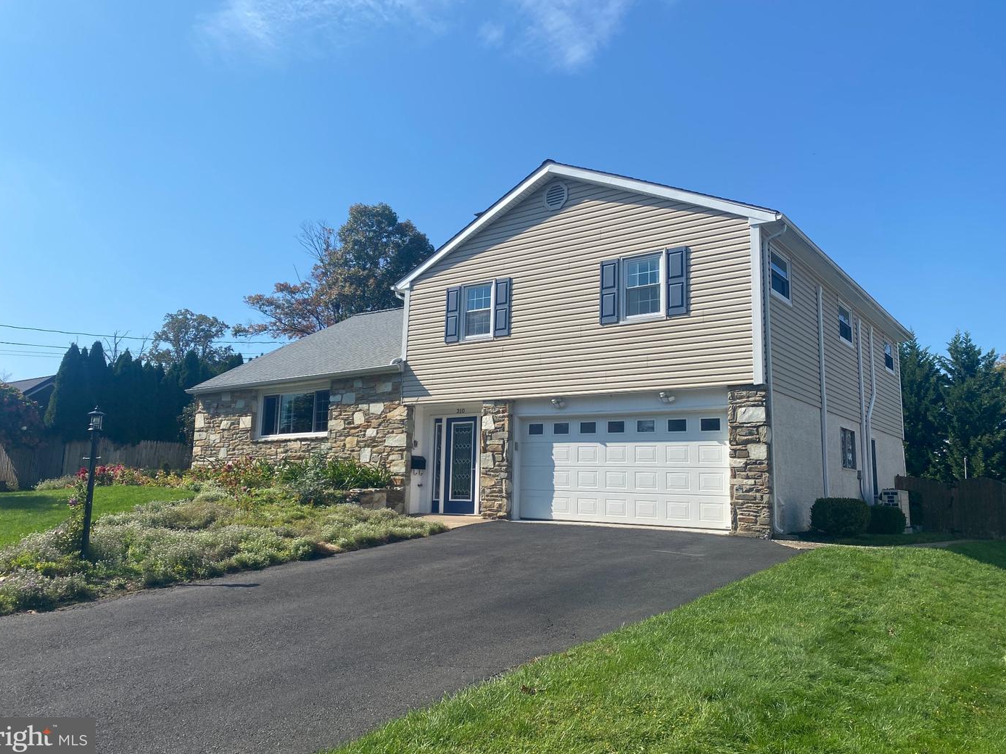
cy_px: 368
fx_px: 785
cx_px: 490
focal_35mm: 27
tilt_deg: +8.1
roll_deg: -0.9
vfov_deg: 51.3
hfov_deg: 65.3
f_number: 1.8
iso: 32
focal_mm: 4.25
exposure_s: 1/3497
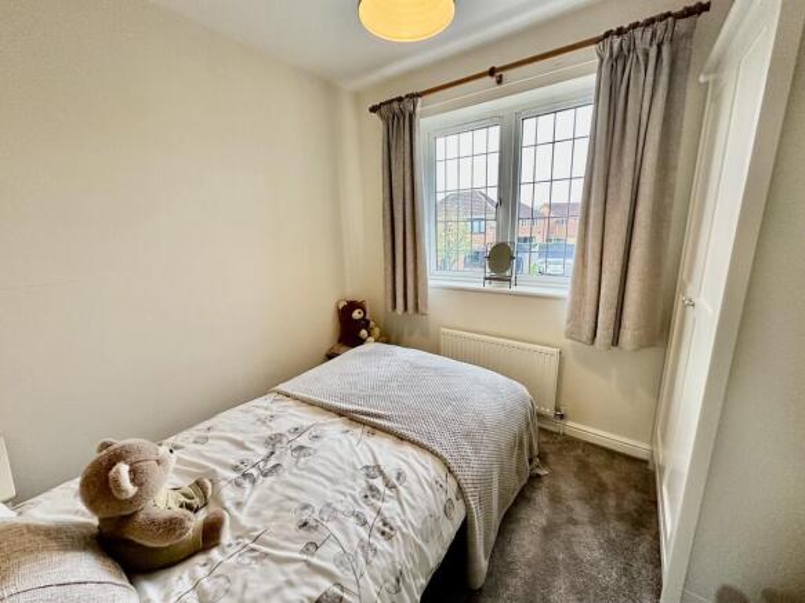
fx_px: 326
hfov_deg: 102.1
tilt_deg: -13.4
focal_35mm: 14
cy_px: 302
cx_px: 402
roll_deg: +1.9
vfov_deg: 85.7
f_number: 2.2
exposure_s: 1/100
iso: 200
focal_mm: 2.22
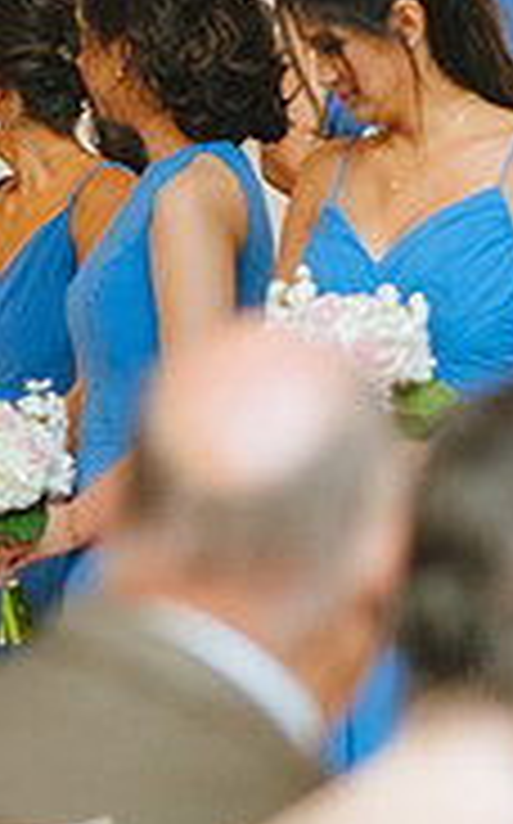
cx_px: -428
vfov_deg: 7.6
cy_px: 421
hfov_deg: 4.7
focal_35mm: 275
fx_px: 6166
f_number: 2
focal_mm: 85
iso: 2500
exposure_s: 1/200
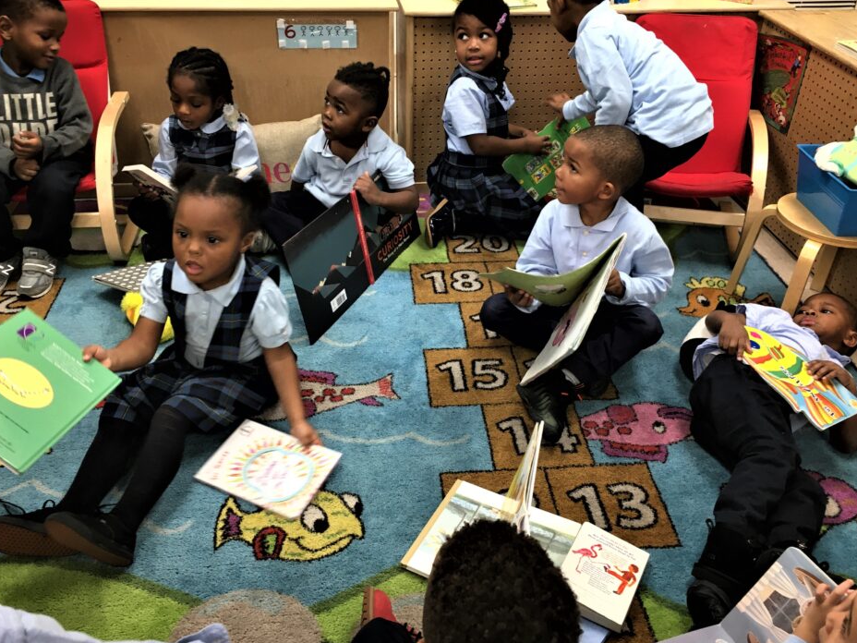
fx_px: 792
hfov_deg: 56.8
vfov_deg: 44.2
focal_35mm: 32
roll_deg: -3.1
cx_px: 435
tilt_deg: -32.9
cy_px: 310
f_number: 2.2
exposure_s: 1/30
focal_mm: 4.15
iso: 64
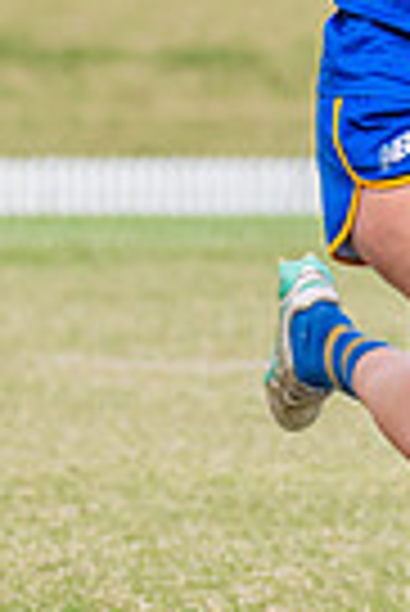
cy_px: -73
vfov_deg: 2.0
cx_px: 1084
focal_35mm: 1049
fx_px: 17874
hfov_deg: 1.3
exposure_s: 1/1250
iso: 800
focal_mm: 210
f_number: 9
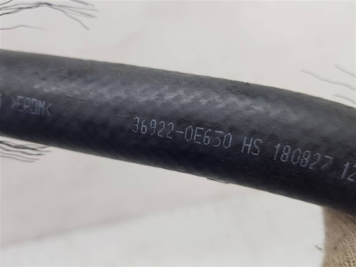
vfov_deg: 53.1
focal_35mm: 26
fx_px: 267
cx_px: 178
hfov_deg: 67.3
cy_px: 134
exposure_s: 1/50
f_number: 1.7
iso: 50
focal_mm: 4.2
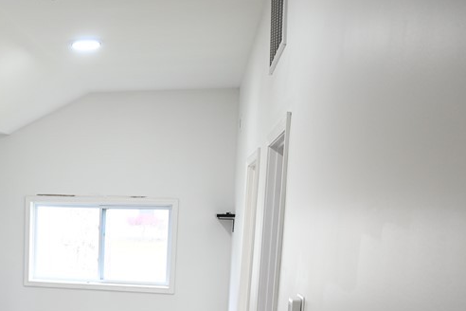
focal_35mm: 53
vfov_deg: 24.6
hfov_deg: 34.3
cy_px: 295
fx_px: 686
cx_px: 4
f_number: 3.5
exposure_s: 1/25
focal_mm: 16
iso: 360
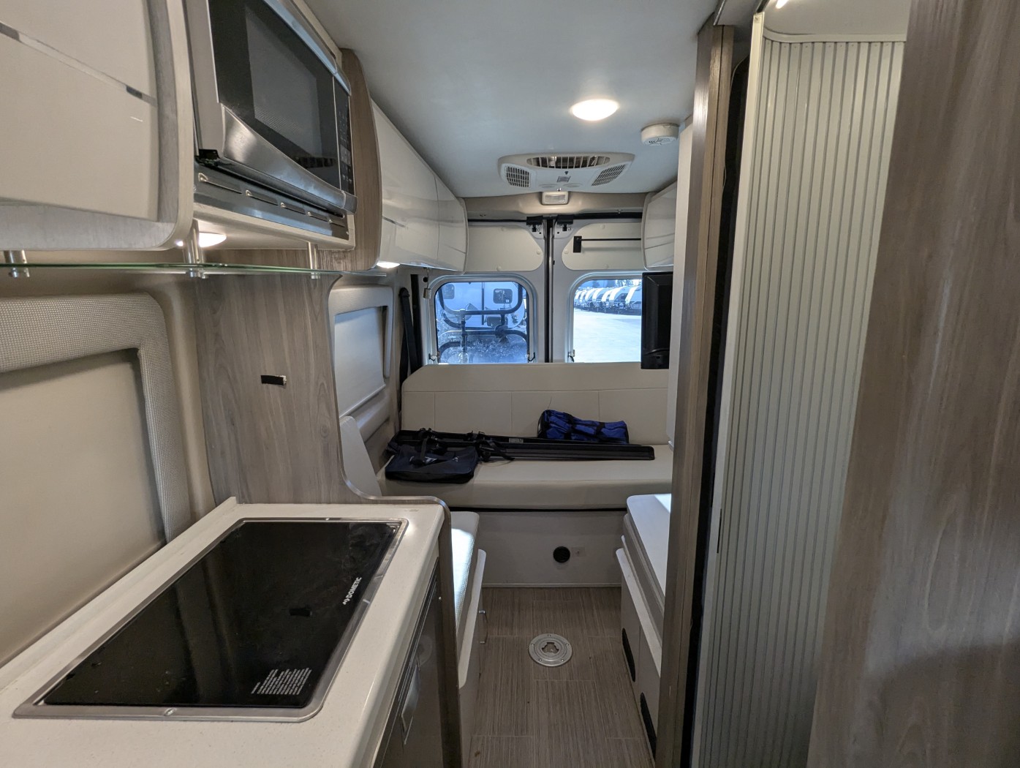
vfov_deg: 78.2
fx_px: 472
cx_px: 510
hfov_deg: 94.4
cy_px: 384
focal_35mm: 16
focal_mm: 2.35
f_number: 2.2
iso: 248
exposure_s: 1/253
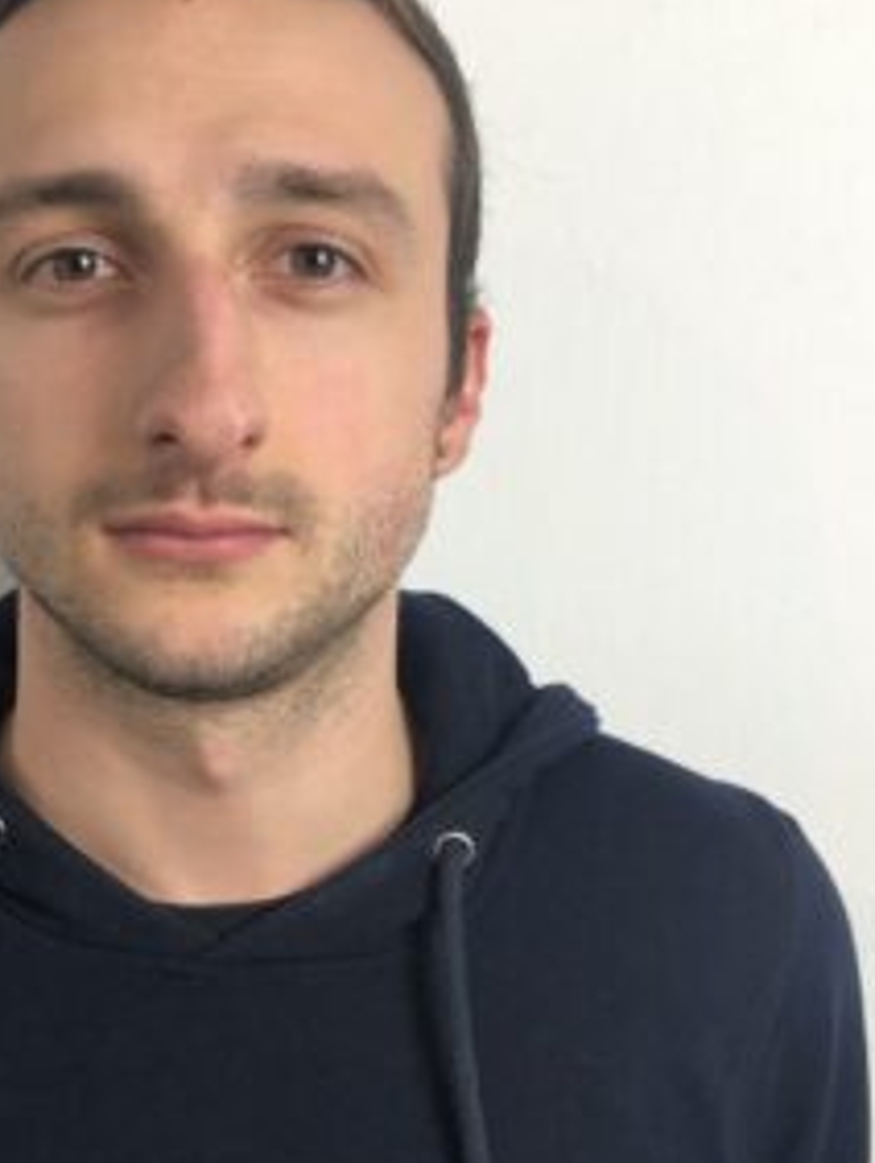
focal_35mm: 54
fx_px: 1817
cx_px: 235
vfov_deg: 35.0
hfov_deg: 26.8
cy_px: 821
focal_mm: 3.99
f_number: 1.8
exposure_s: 1/33
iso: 32
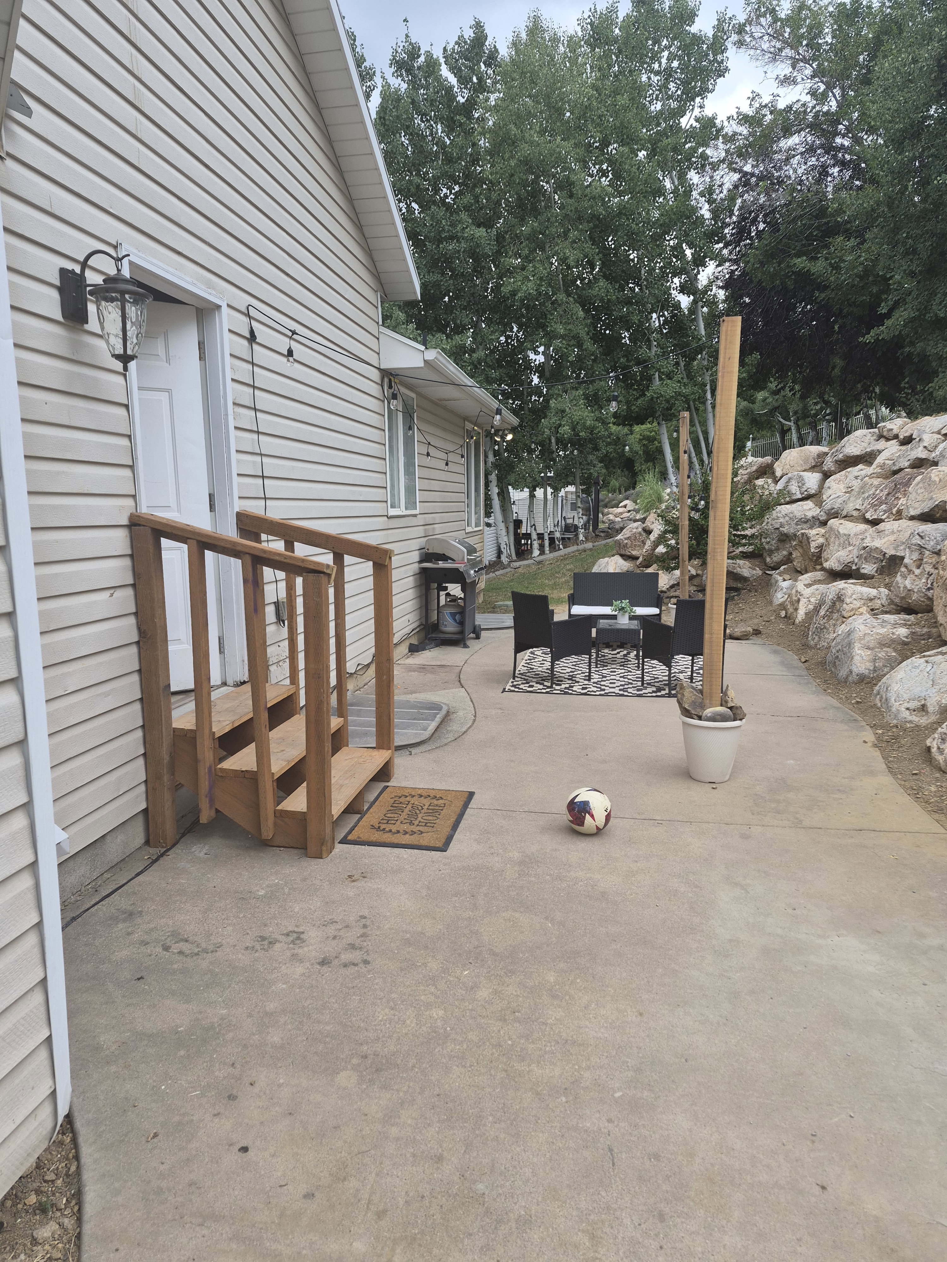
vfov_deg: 73.9
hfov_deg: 58.9
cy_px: 631
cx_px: 474
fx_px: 839
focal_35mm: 23
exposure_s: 1/856
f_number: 1.8
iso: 80
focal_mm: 5.4
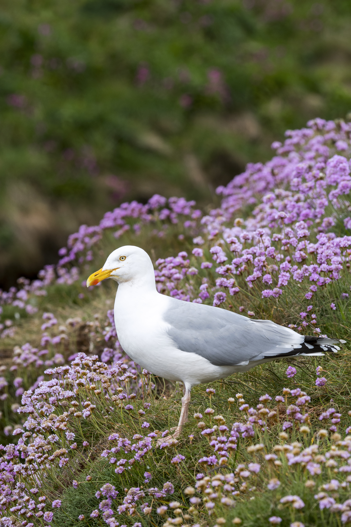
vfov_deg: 5.3
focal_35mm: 390
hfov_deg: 3.5
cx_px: 176
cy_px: 264
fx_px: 5703
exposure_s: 1/640
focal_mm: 260
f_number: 8
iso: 400
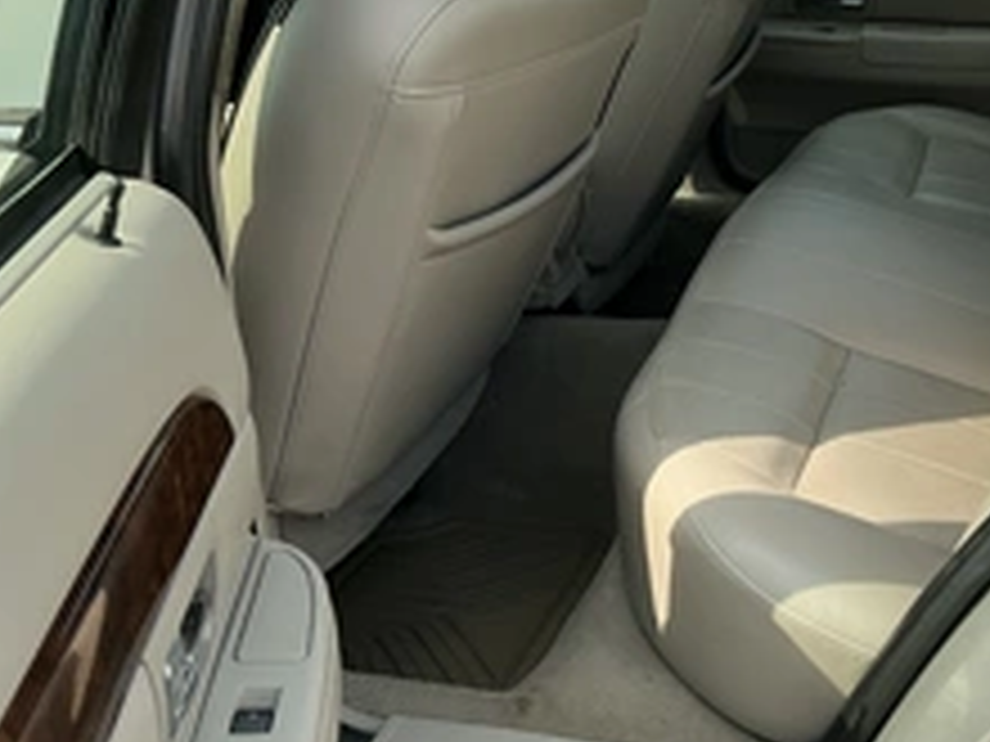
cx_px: 738
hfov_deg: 36.6
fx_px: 1459
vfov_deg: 28.1
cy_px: 184
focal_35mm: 51
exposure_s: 1/816
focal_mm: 3
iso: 25
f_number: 1.8
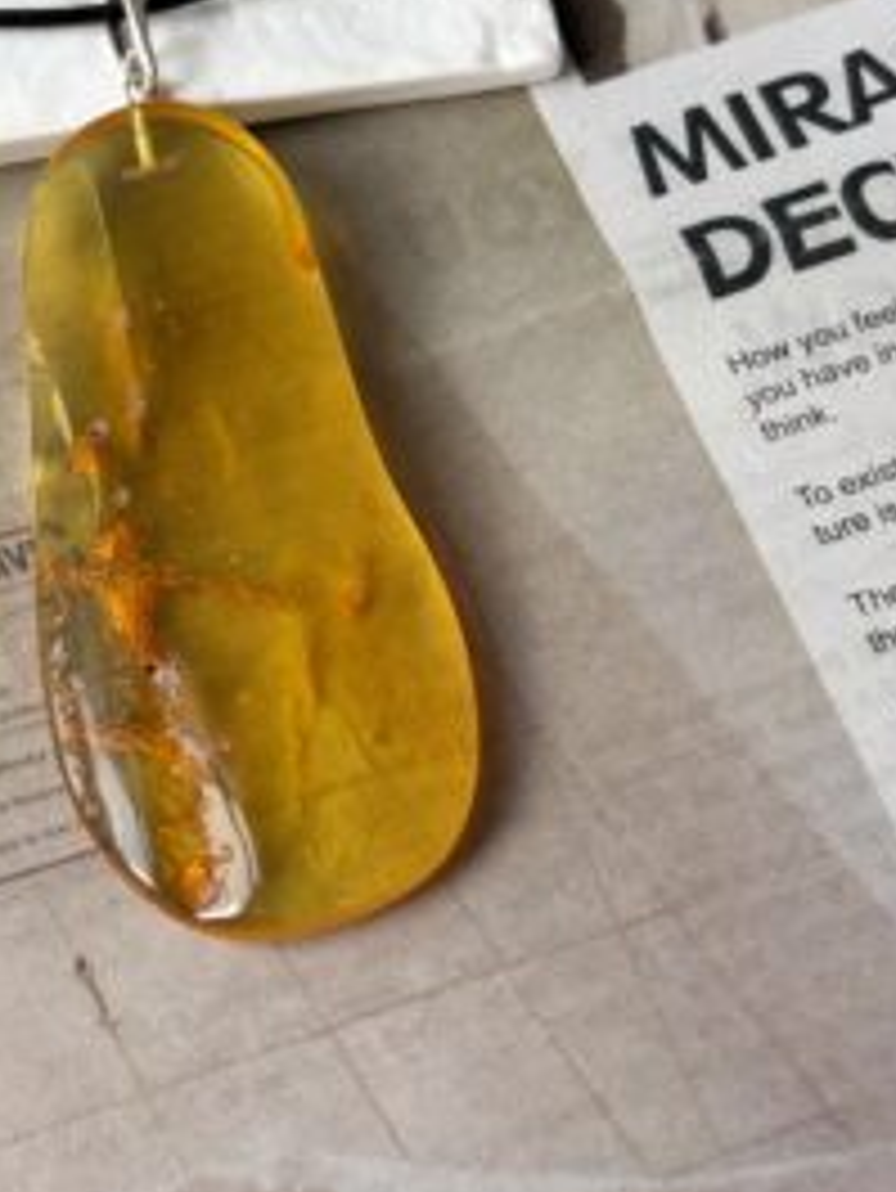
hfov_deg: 16.1
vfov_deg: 21.5
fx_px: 3138
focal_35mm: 91
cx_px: 185
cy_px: 436
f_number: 1.6
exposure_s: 1/252
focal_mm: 5.96
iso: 40
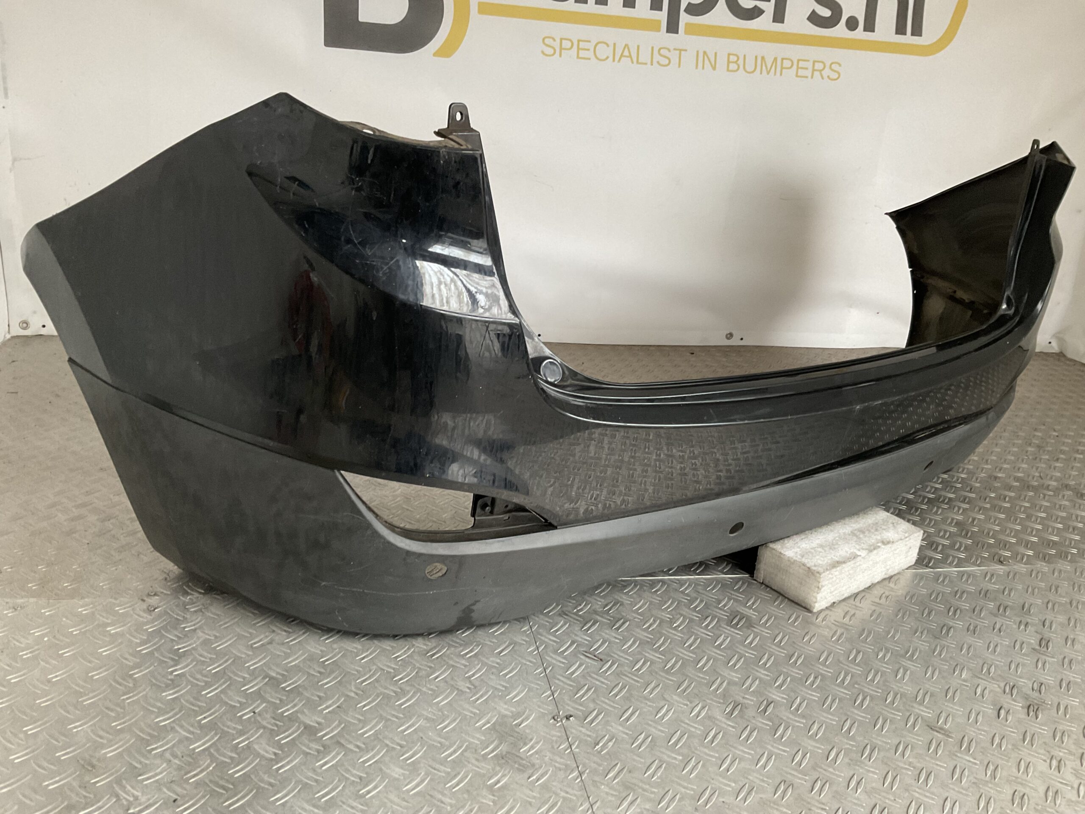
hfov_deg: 61.7
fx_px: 909
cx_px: 542
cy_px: 407
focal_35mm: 29
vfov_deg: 48.2
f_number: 1.8
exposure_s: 1/60
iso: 160
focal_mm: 3
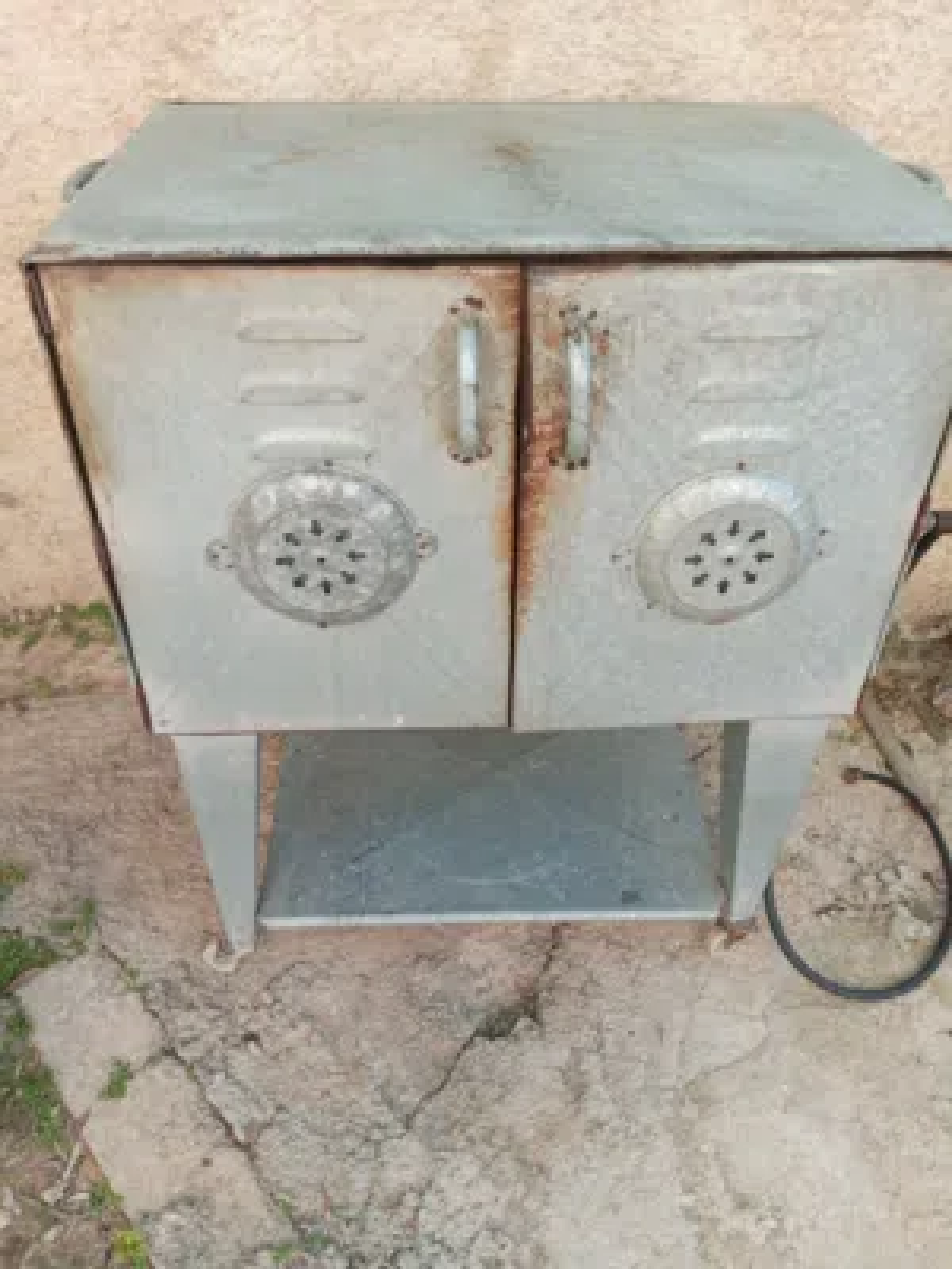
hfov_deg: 51.4
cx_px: 476
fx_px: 990
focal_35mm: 27
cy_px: 634
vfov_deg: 65.3
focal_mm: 4.11
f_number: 1.6
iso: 200
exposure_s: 1/100
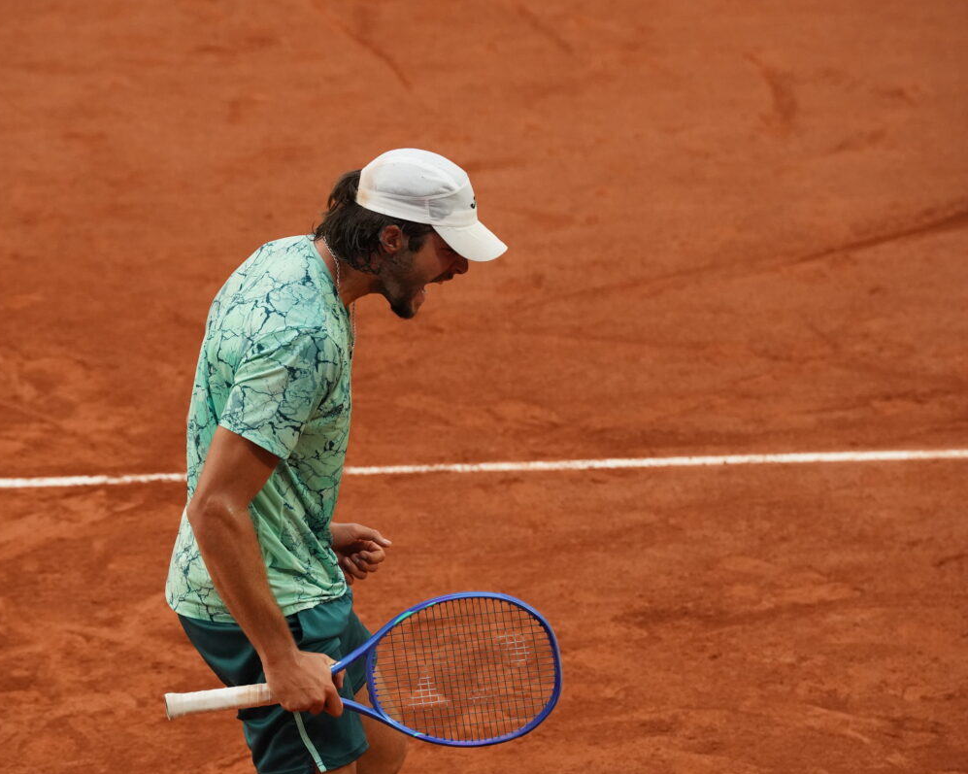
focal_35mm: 226
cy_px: 387
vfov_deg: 6.8
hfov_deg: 8.6
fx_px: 6473
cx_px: 417
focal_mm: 200
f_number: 5.6
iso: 6400
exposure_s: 1/5000
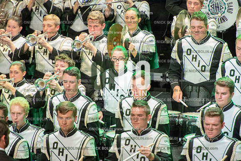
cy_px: 80
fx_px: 2676
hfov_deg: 5.2
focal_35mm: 400
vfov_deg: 3.4
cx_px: 120
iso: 8000
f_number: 5.6
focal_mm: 400
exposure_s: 1/320
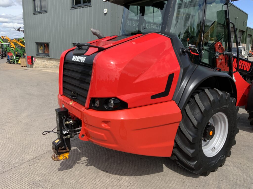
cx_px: 126
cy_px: 94
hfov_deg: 61.7
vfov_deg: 48.2
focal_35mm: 29
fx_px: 212
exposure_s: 1/1279
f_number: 1.8
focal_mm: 3
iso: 16
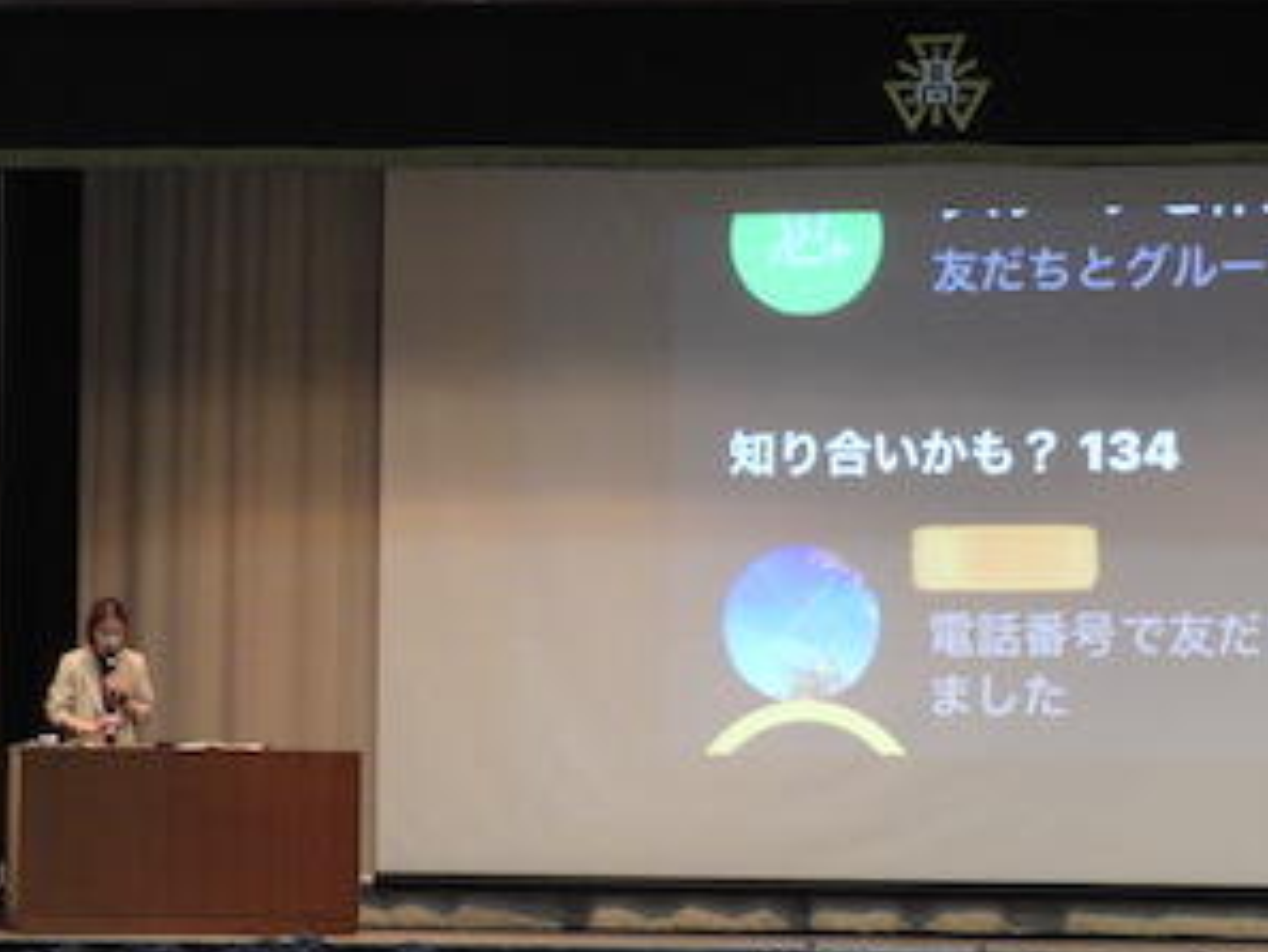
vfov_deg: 8.2
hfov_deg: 10.9
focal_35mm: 182
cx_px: 645
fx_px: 6669
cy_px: 555
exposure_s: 1/15
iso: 800
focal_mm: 24.2
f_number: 5
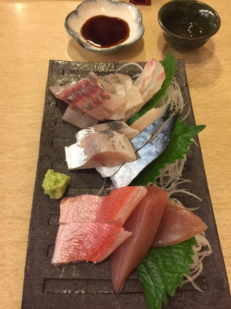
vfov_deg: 61.7
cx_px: 116
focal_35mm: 29
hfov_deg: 48.2
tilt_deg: -62.0
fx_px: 258
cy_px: 154
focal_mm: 4.15
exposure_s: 1/15
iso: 100
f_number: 2.2
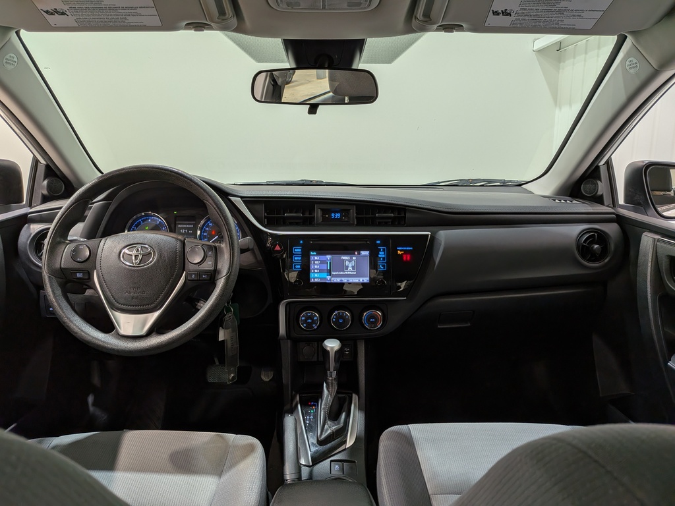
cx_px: 338
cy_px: 253
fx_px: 468
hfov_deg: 71.6
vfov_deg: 56.8
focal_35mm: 24
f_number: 1.7
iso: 28
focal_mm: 4.53
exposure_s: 1/137
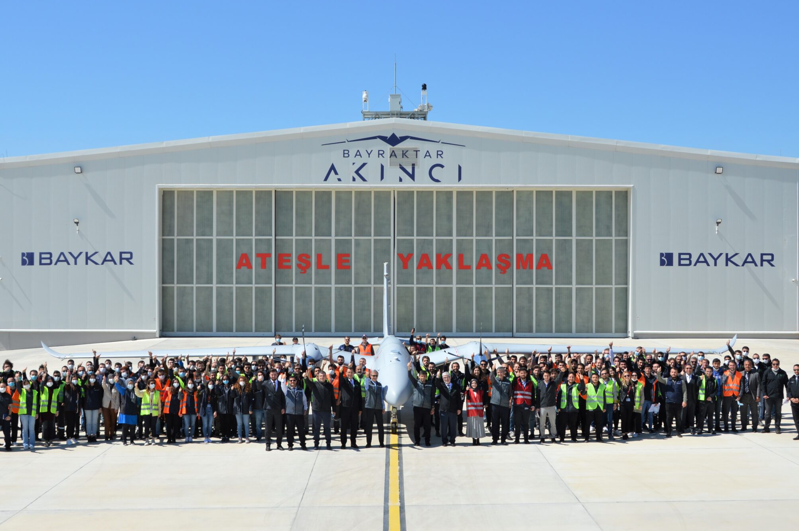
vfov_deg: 29.2
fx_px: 1020
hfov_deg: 42.8
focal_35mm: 46
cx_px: 383
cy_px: 260
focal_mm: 24
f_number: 9
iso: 100
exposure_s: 1/320
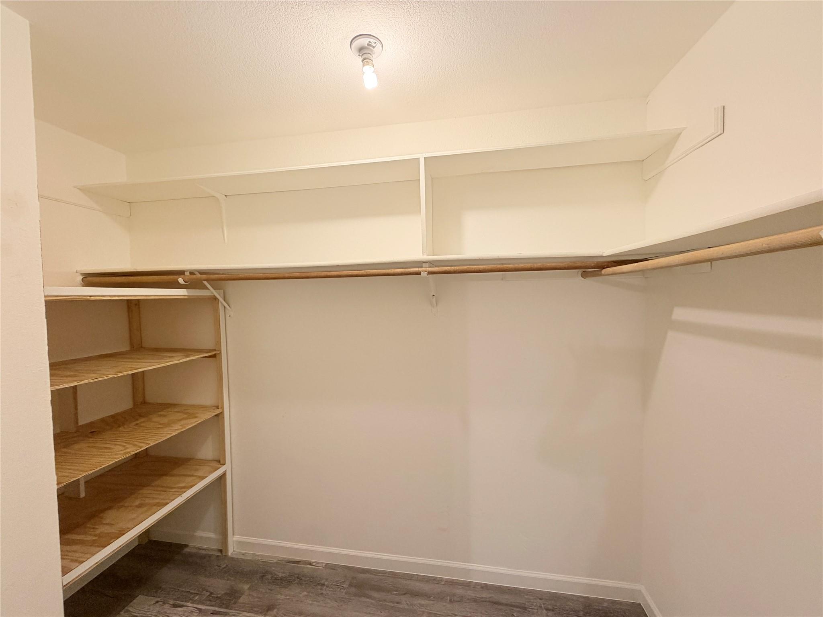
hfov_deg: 102.1
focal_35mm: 14
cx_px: 412
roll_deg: +1.2
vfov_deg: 85.7
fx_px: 333
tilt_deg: -2.6
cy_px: 308
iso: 200
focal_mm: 2.22
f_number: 2.2
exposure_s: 1/60
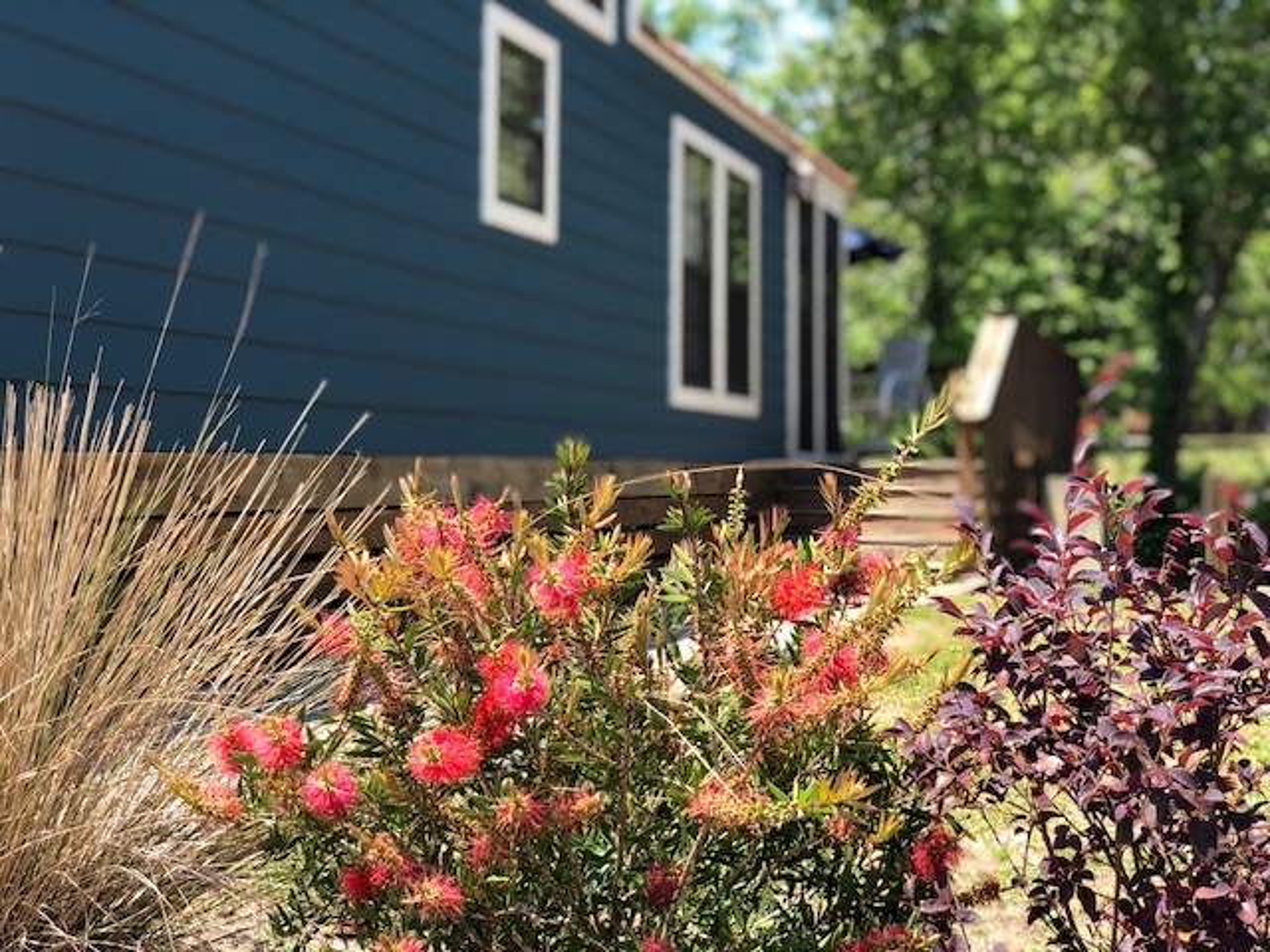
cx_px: 635
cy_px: 476
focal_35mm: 52
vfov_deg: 28.0
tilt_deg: +0.7
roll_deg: +0.0
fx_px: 1908
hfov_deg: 36.8
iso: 16
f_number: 2.4
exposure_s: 1/226
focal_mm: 6
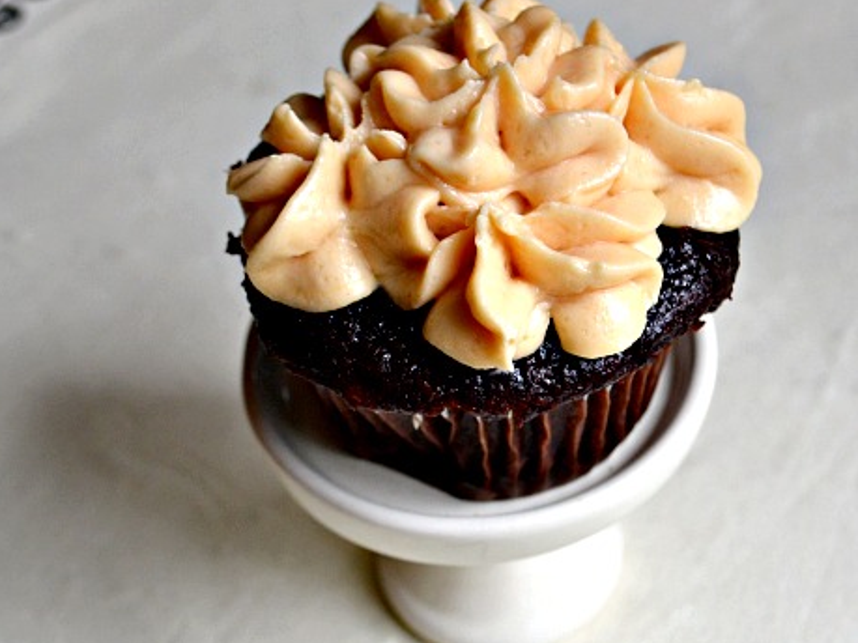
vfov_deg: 29.7
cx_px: 495
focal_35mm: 49
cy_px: 325
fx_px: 1214
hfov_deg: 38.8
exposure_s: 1/30
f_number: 4.2
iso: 400
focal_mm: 26
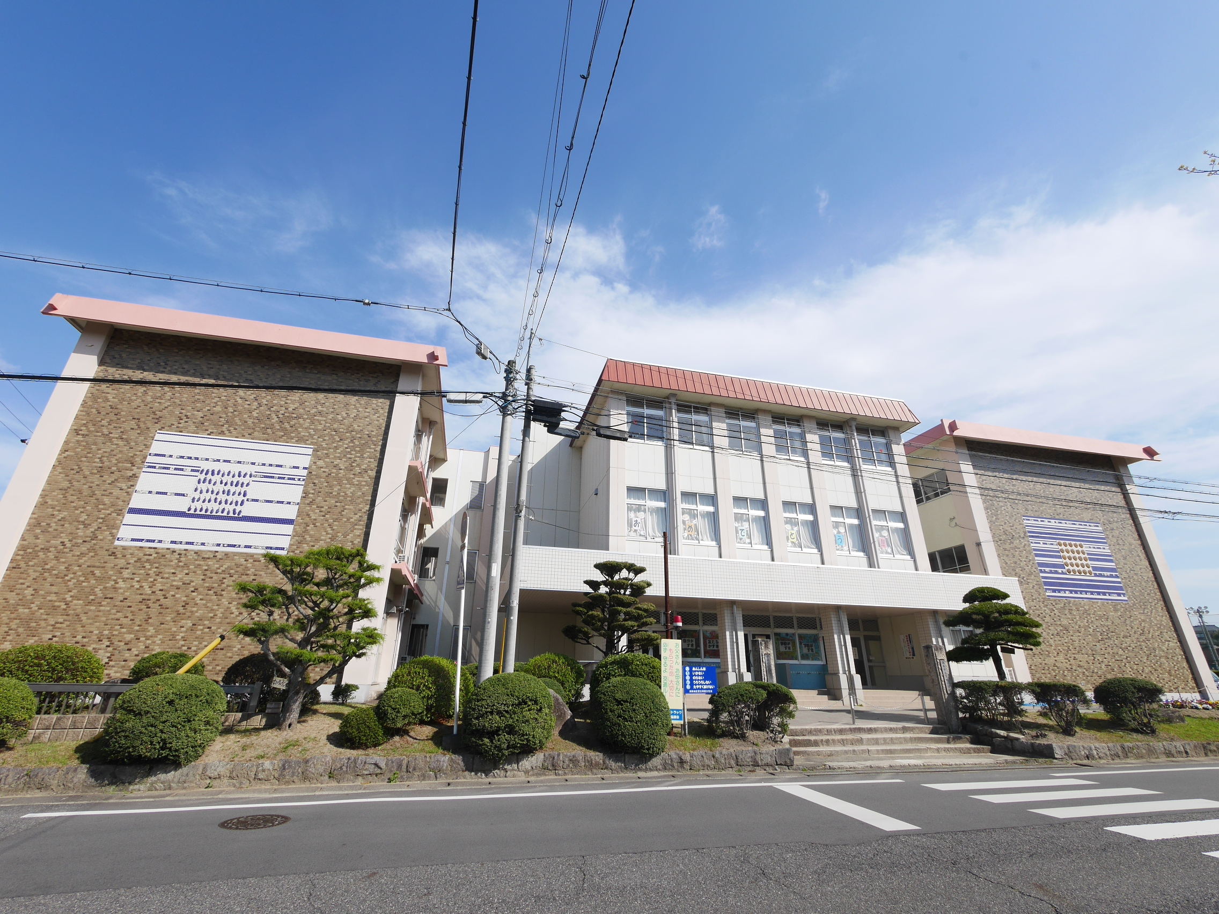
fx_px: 563
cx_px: 610
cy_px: 457
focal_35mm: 16
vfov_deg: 78.1
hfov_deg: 94.5
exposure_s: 1/500
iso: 200
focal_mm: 8
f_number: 8
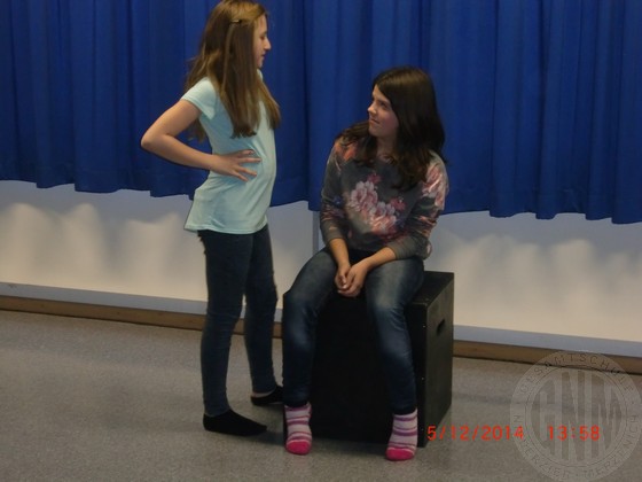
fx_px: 1372
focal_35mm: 74
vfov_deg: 19.9
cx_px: 321
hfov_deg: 26.3
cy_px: 241
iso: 400
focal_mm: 13.1
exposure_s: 1/30
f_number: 4.2
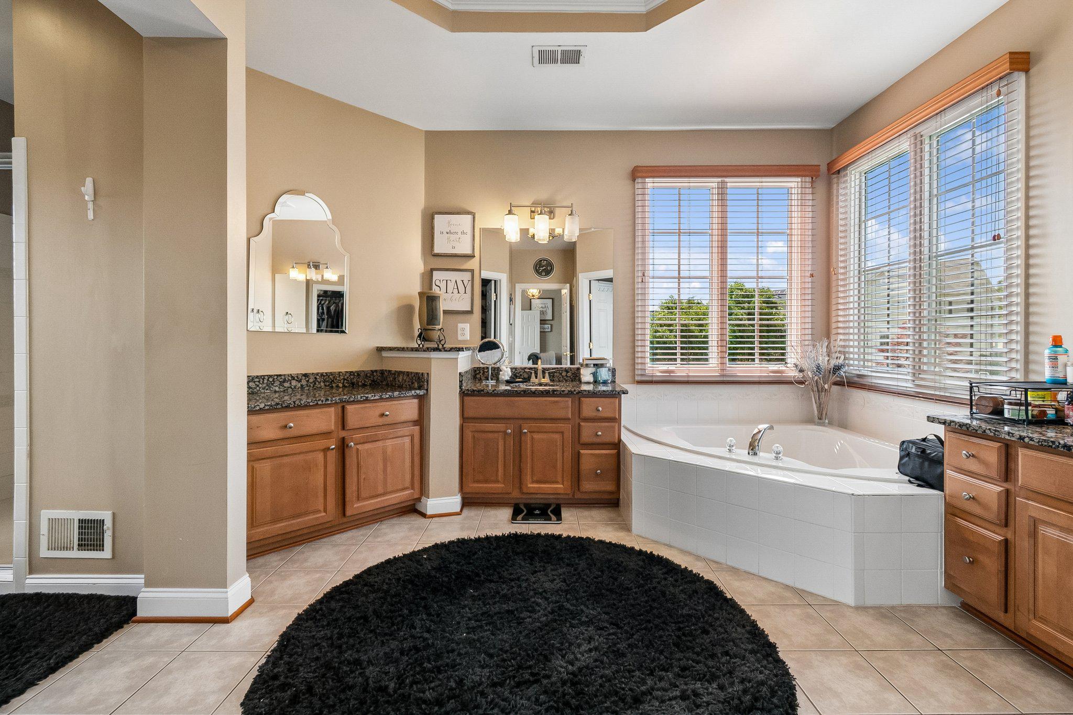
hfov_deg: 100.4
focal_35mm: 15
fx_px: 447
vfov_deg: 77.3
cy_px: 358
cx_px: 536
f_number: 5.6
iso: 400
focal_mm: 10
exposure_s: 1/200
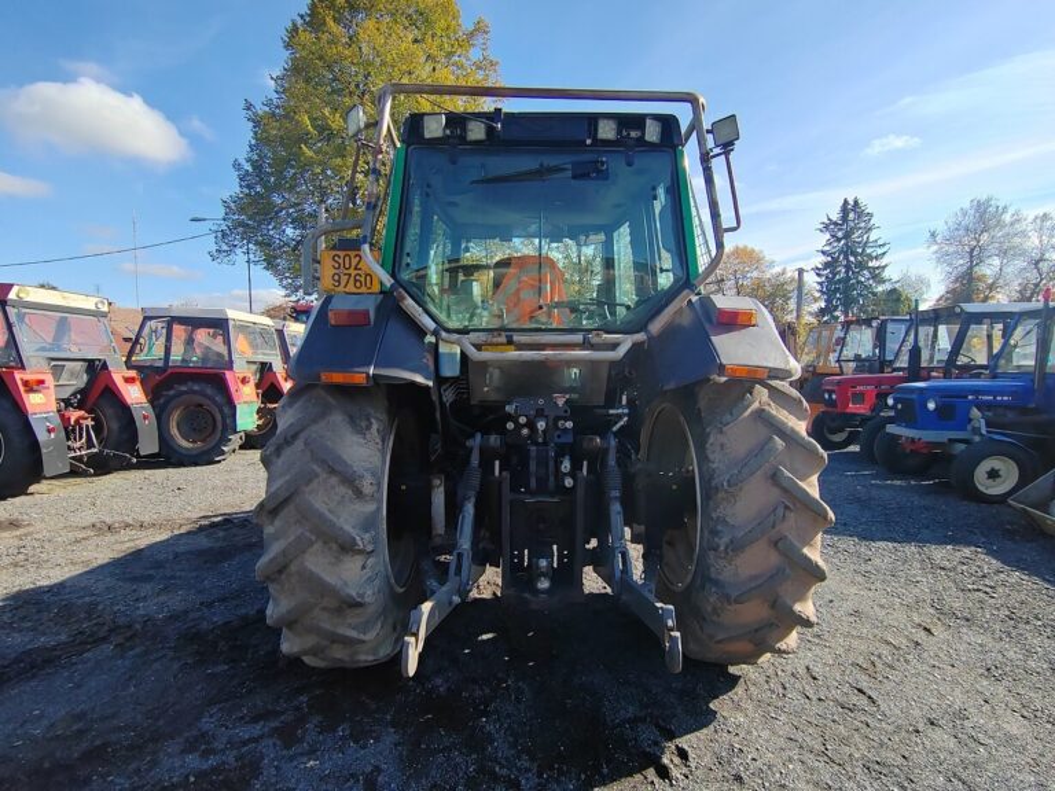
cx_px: 528
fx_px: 579
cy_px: 396
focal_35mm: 19
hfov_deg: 84.7
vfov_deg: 68.7
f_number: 2.2
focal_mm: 2.16
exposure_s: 1/940
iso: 100
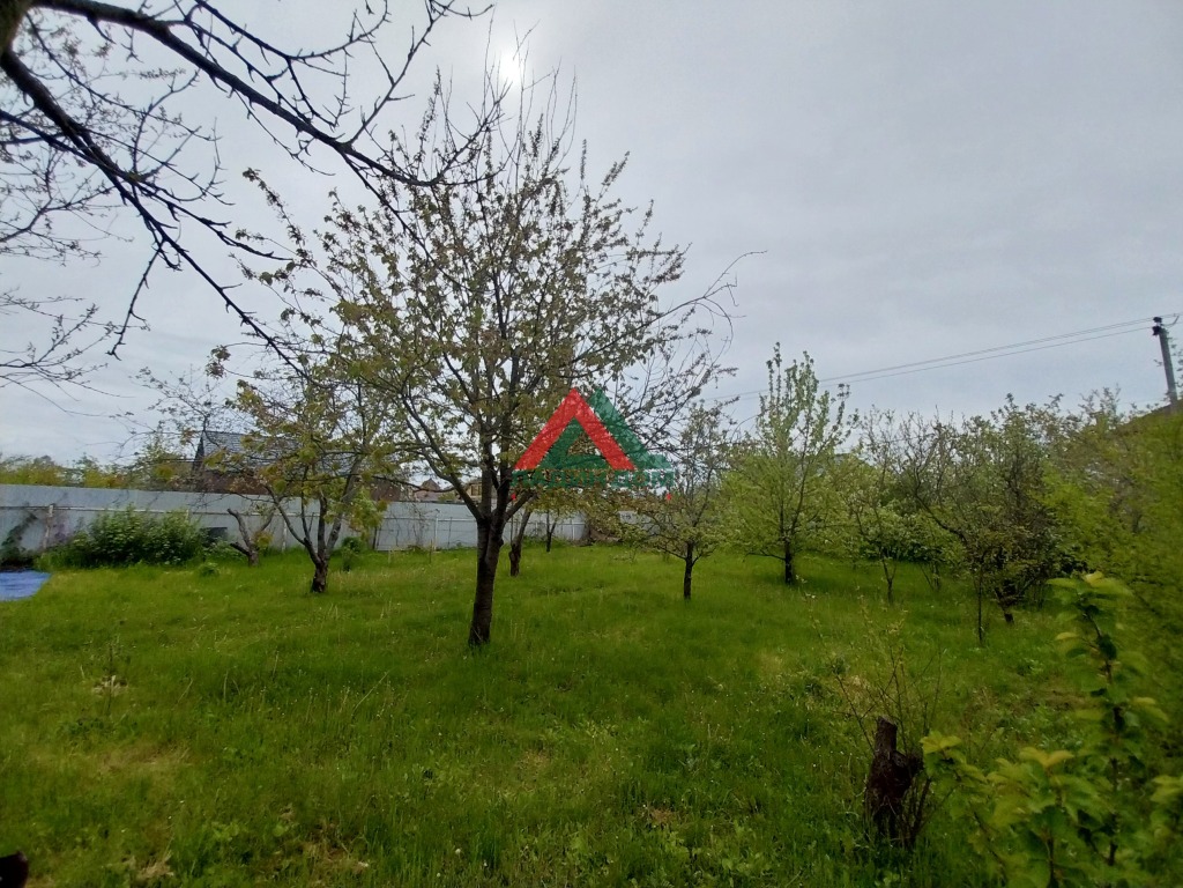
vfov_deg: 89.9
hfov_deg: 106.2
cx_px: 592
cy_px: 444
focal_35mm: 13
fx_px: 444
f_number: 2.2
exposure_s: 1/1359
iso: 64
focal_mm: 1.3
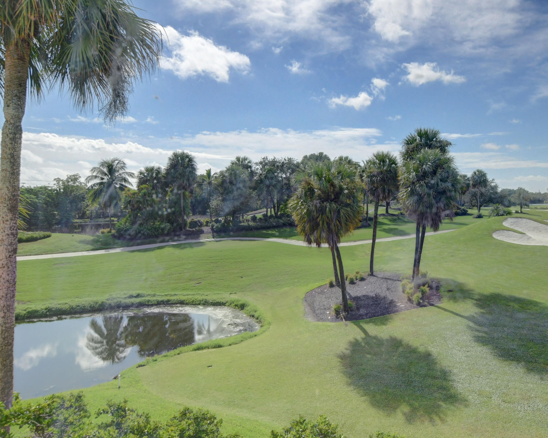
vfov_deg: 53.6
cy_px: 195
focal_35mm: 27
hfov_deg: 63.1
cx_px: 364
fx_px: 433
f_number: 8
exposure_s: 1/2500
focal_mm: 13
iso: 1000
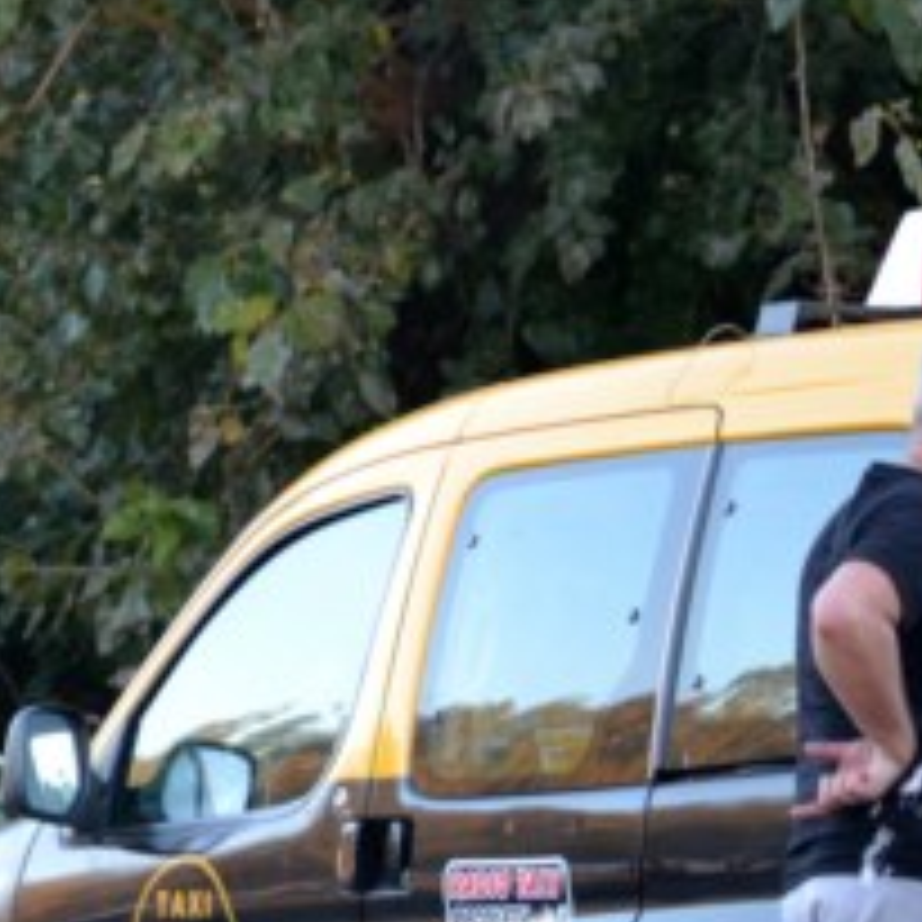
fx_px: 10306
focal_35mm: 342
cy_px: 627
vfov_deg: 5.1
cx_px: -364
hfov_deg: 5.1
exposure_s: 1/125
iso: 1000
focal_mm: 86
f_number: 4
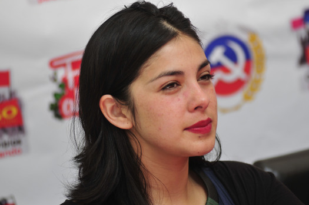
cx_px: 164
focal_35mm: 279
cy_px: 106
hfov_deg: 7.4
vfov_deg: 4.9
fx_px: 2390
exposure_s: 1/800
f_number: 2.8
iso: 200
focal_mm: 170
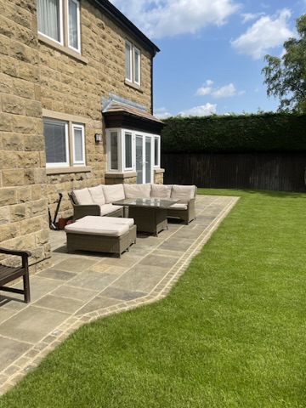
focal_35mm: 26
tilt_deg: -8.7
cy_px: 204
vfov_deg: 67.3
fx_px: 306
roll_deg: -0.6
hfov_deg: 53.1
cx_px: 153
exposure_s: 1/3559
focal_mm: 5.1
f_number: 1.6
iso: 32
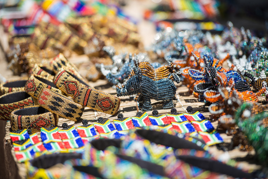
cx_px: 134
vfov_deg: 7.2
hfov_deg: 10.8
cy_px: 90
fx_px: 1415
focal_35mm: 190
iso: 100
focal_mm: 190
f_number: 2.8
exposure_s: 1/1000
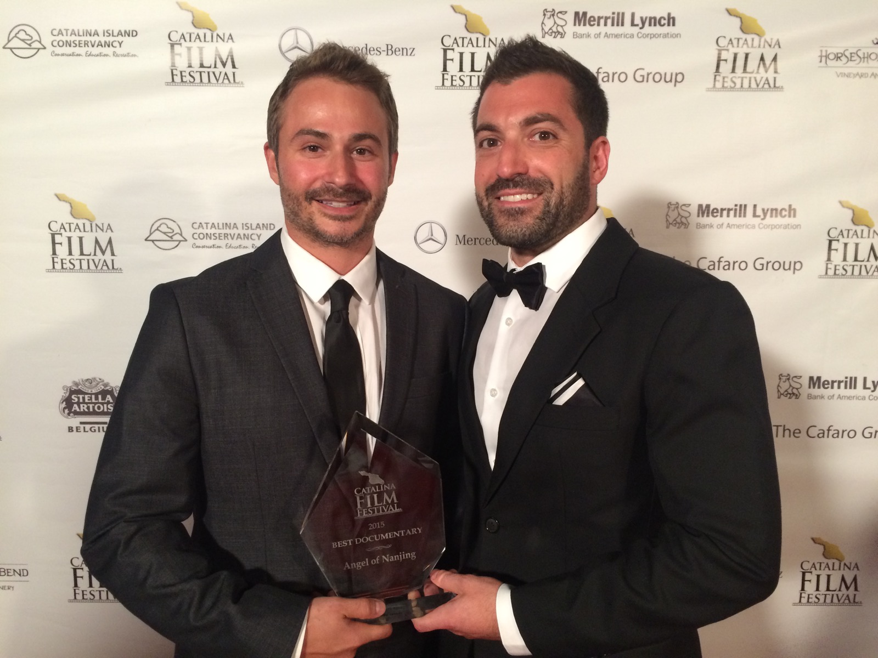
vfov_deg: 48.2
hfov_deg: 61.7
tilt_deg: -11.0
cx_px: 439
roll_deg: -1.9
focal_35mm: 29
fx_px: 736
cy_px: 329
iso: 200
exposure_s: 1/30
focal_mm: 4.15
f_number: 2.2
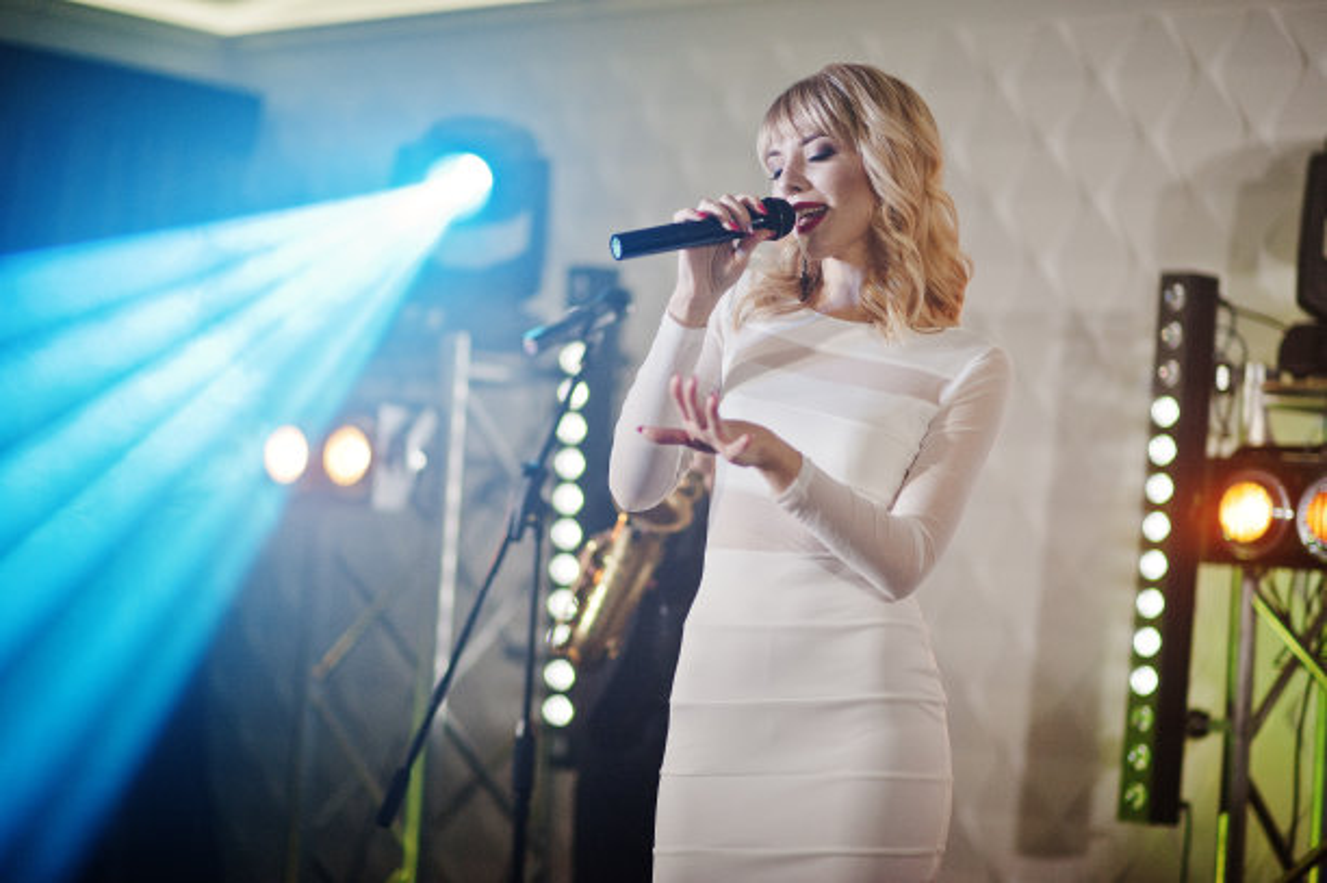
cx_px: 664
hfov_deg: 23.9
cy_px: 442
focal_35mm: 85
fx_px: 3131
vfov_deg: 16.0
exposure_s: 1/800
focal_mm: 85
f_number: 1.4
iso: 800
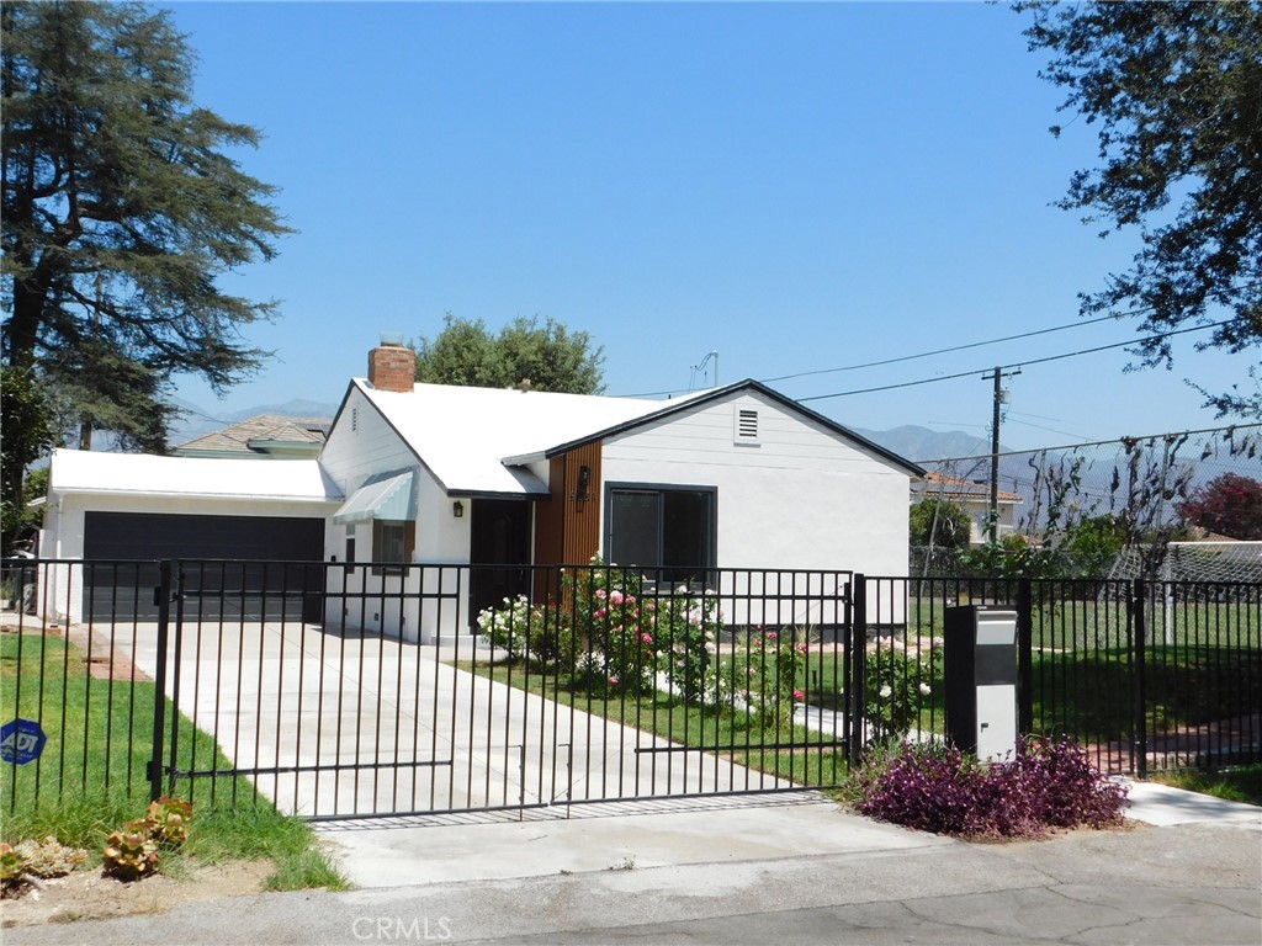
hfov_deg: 51.4
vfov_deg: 39.7
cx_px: 631
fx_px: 1312
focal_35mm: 36
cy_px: 473
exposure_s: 1/1250
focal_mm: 6.3
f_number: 3.5
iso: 125
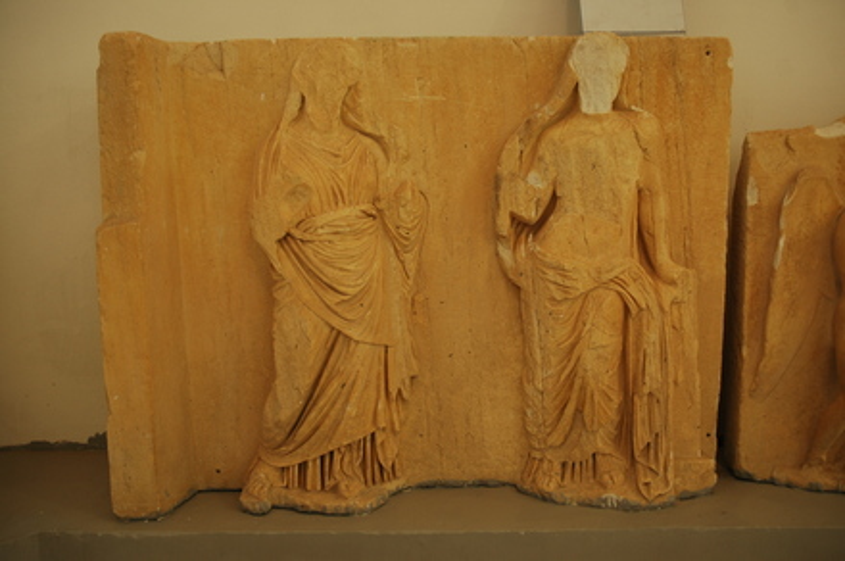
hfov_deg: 57.3
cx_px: 422
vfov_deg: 39.9
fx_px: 773
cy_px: 280
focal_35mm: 33
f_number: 3.8
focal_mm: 22
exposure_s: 1/20
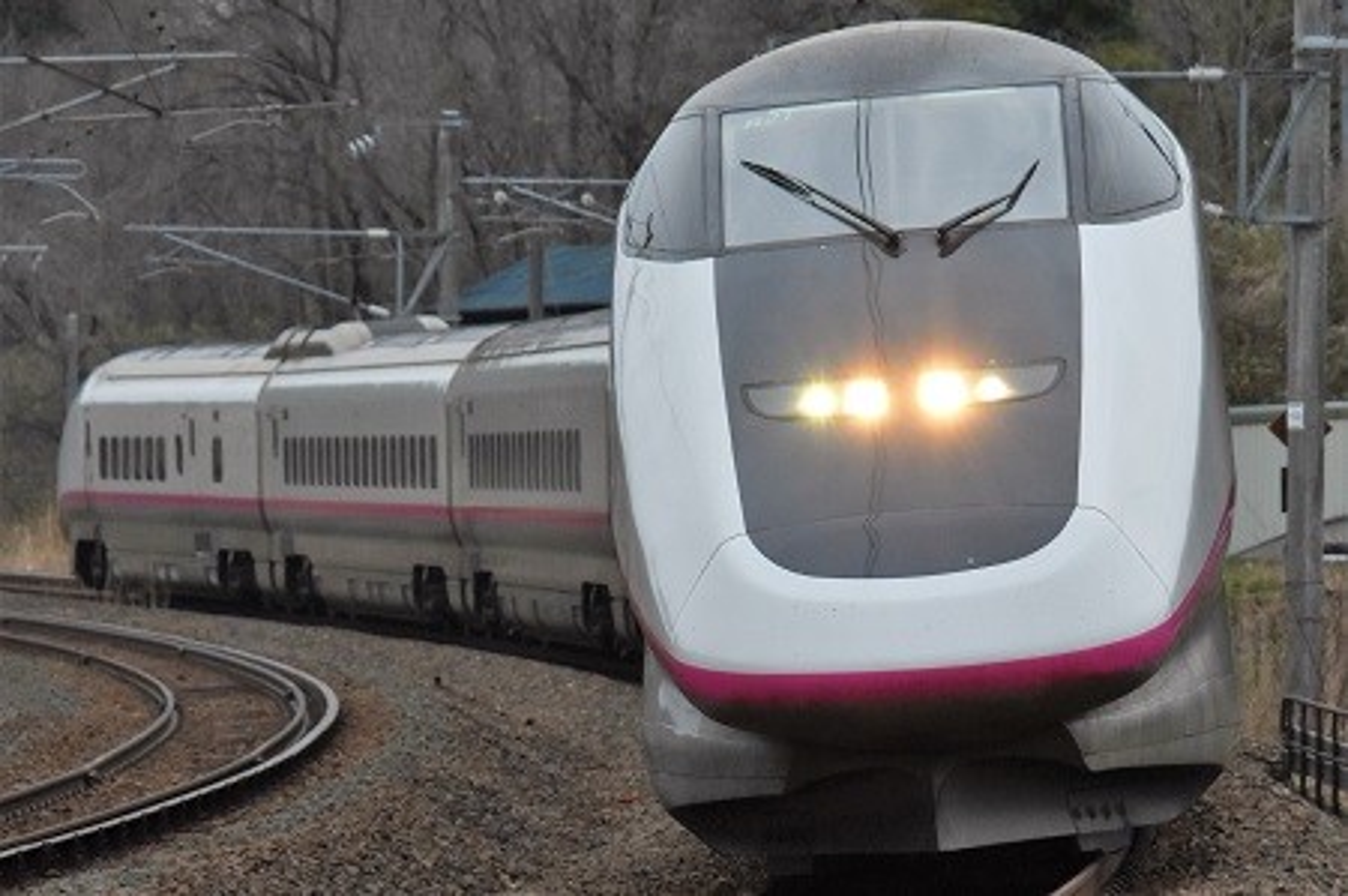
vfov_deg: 8.3
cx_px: 674
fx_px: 6172
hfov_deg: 12.5
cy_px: 448
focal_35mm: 165
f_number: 4.8
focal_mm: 110
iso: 800
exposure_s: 1/640
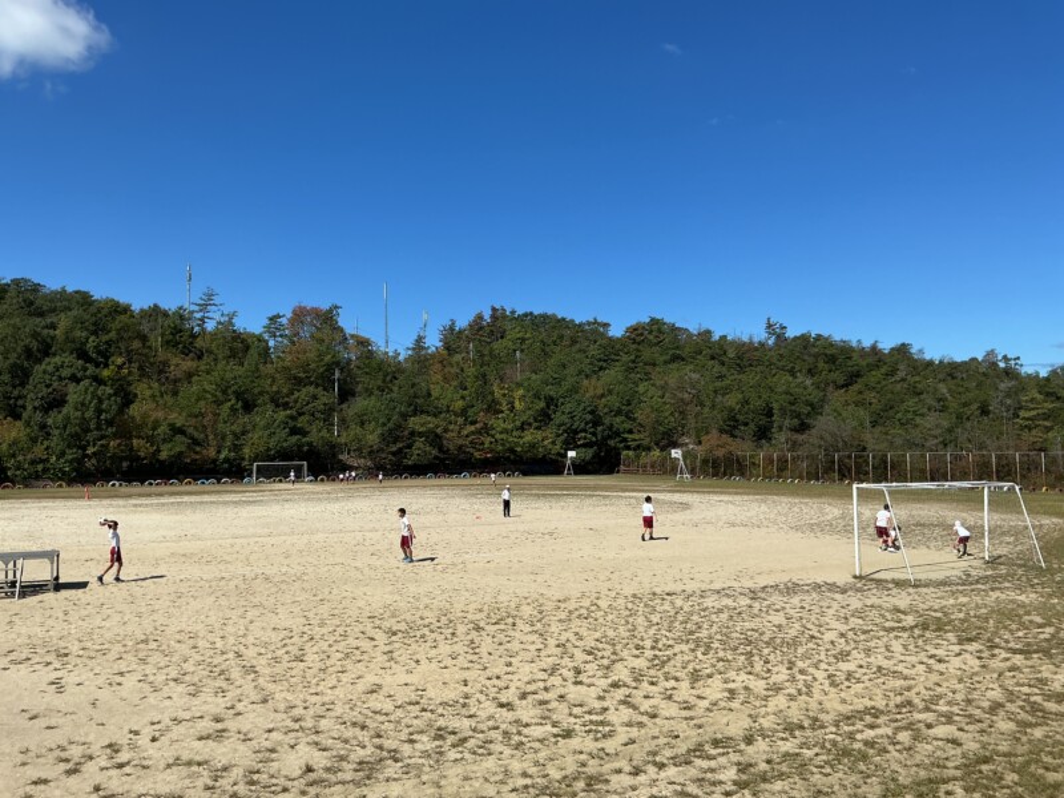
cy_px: 399
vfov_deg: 48.2
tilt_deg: +1.8
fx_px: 891
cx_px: 532
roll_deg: +0.4
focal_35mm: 29
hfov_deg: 61.7
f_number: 1.8
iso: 25
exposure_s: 1/2801
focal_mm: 3
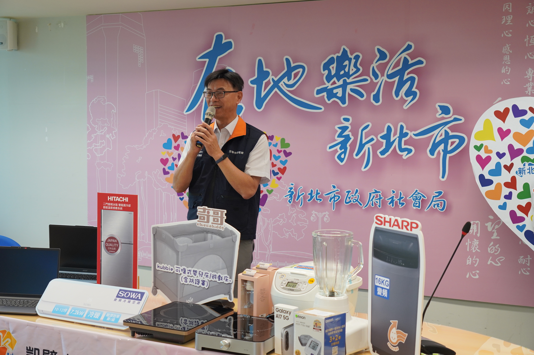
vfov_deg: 27.2
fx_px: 734
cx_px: 267
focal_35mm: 50
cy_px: 178
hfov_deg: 40.0
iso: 640
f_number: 4
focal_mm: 33
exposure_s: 1/160
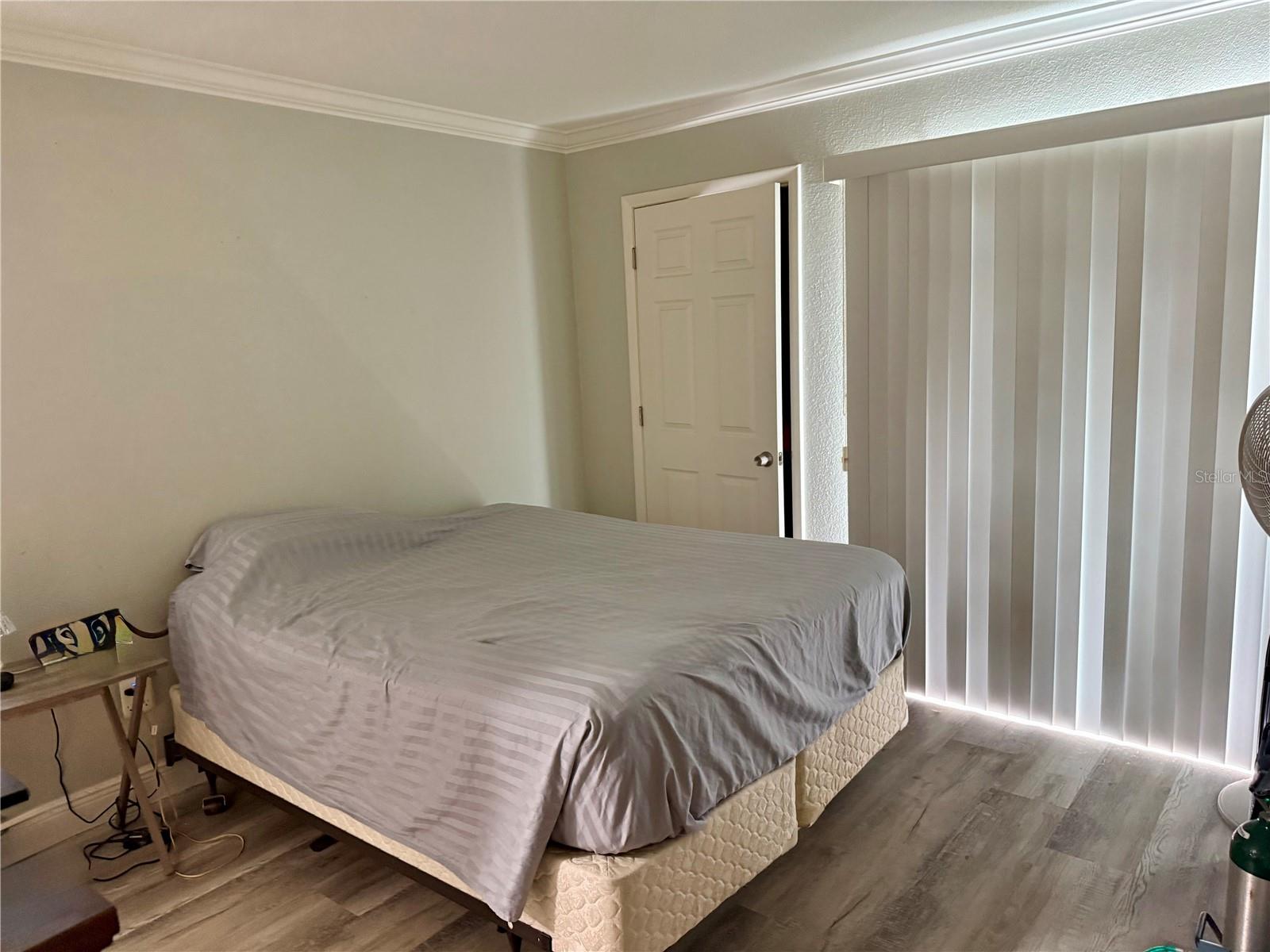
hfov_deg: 71.6
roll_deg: +2.7
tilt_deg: -7.7
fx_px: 881
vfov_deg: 56.8
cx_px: 635
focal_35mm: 24
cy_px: 476
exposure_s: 1/60
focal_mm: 6.76
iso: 640
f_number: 1.78
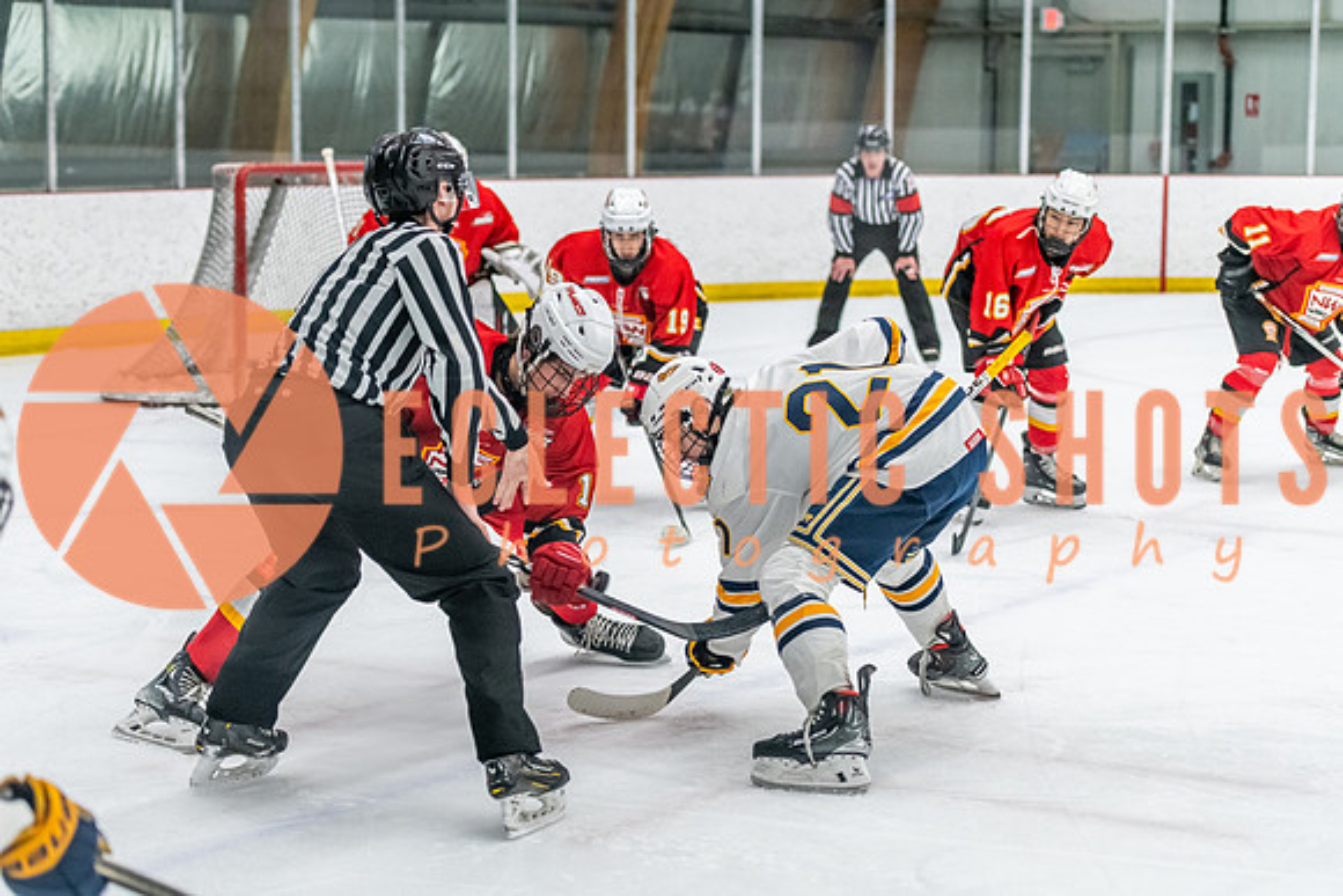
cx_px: 611
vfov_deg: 17.1
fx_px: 2976
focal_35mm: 80
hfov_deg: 25.4
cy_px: 448
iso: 3200
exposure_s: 1/800
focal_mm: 70
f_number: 2.8
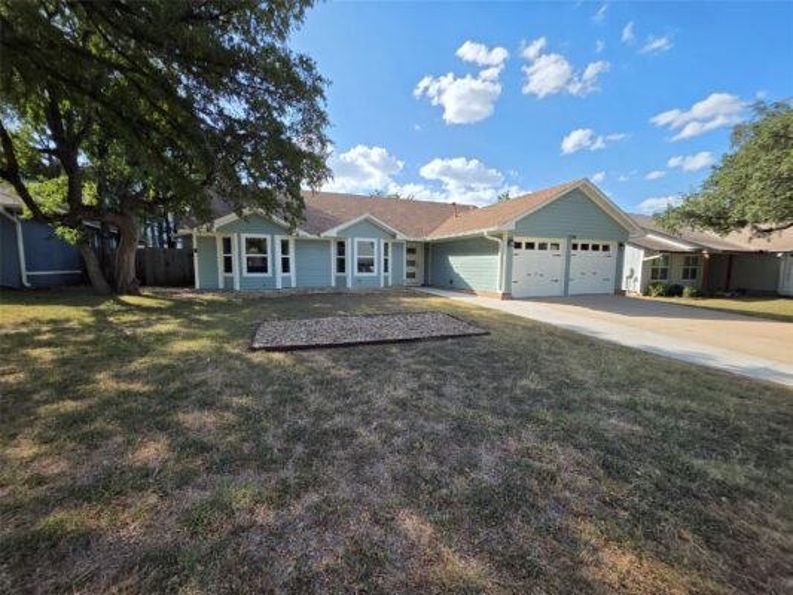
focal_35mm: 13
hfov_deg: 106.2
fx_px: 298
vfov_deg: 89.9
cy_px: 298
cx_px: 396
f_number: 1.9
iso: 40
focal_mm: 2.2
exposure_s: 1/1041
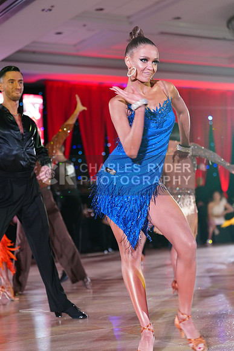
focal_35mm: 70
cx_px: 117
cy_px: 176
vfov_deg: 28.8
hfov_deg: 19.5
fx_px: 682
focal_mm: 70
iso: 2500
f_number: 2.8
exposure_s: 1/320
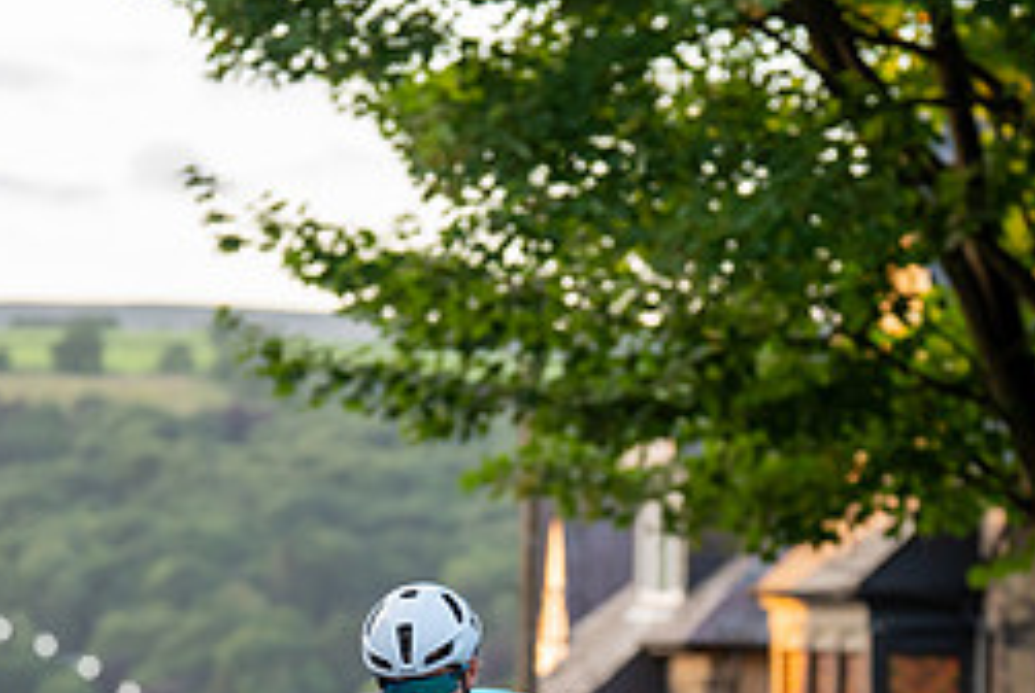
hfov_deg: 9.5
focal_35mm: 217
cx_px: 544
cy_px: 782
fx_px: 6246
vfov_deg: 6.3
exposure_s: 1/1000
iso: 2000
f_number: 2.8
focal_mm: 94
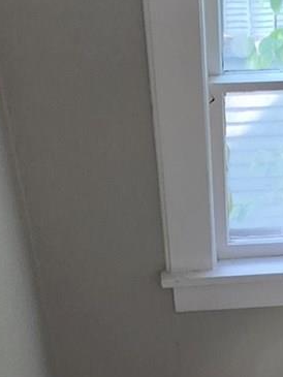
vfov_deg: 22.0
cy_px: 458
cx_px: 305
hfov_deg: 17.4
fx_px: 893
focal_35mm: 82
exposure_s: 1/60
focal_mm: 2.2
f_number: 1.9
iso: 200
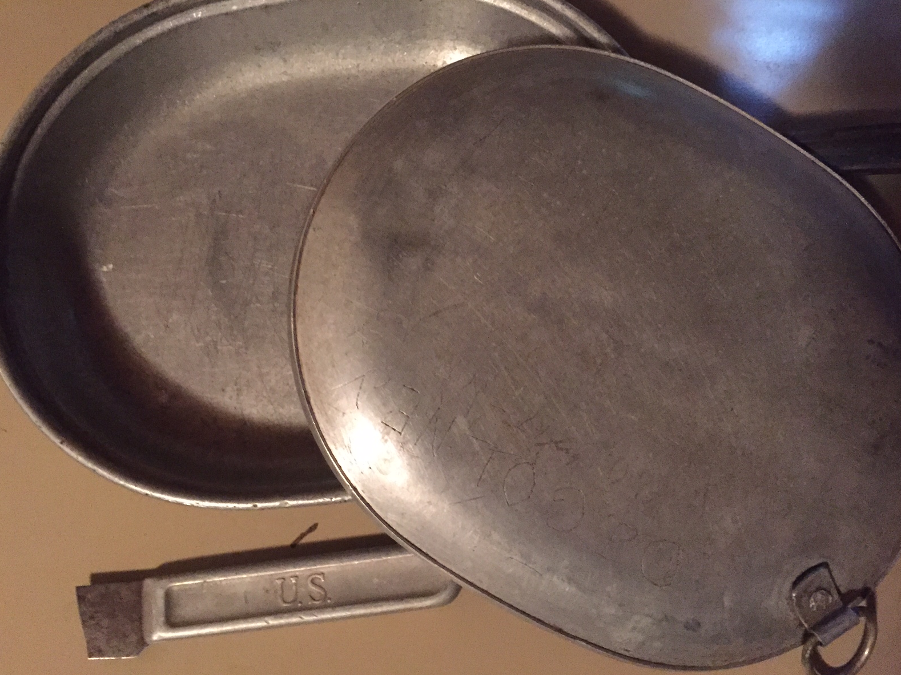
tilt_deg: -73.1
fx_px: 781
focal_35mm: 30
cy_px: 340
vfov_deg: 46.8
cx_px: 445
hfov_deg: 60.0
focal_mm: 4.15
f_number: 2.2
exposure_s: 1/15
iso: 500
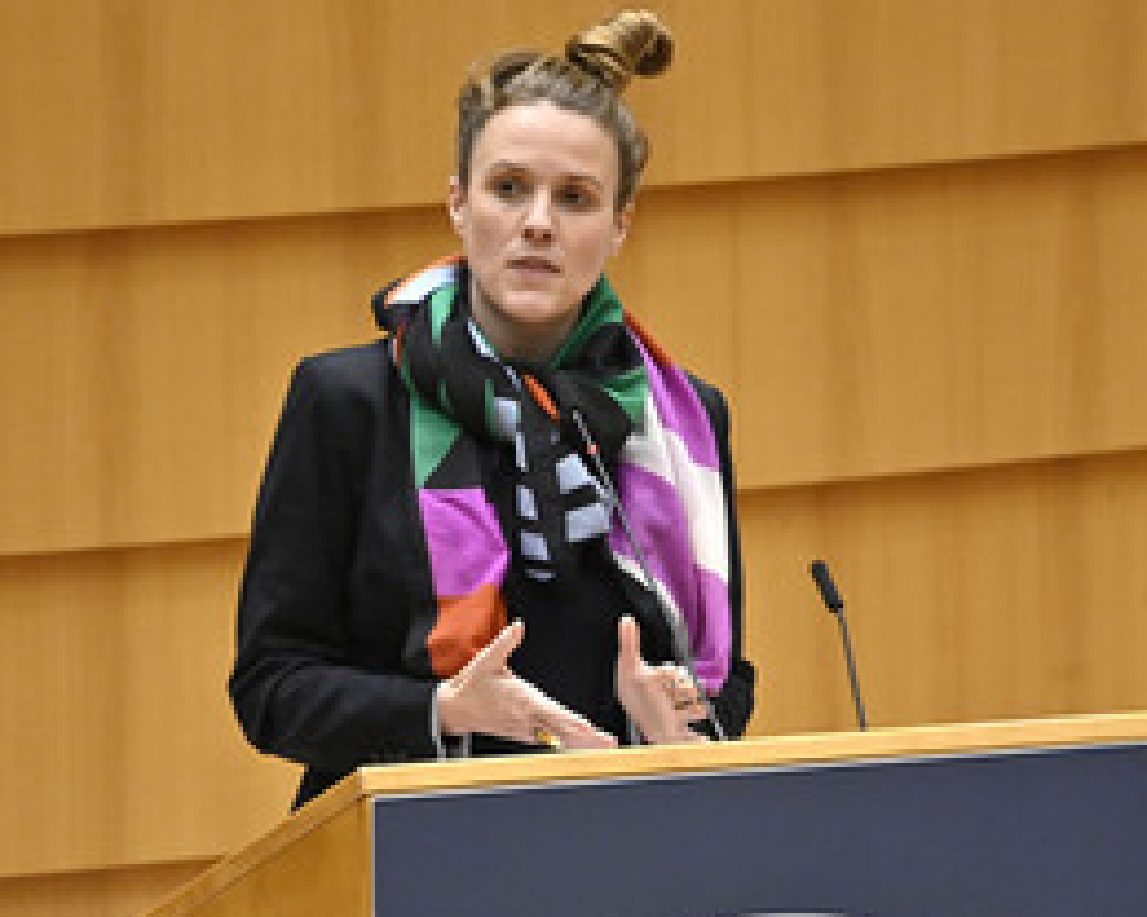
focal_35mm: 976
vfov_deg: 1.6
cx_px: 642
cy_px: 617
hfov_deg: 2.0
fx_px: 33132
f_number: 6.3
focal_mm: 600
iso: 5000
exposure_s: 1/640
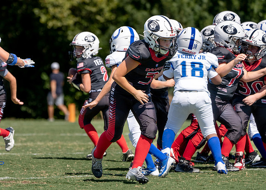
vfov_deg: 4.0
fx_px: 2735
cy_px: 94
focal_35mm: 362
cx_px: 78
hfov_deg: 5.6
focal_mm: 262
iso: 320
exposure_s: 1/2000
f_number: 5.6
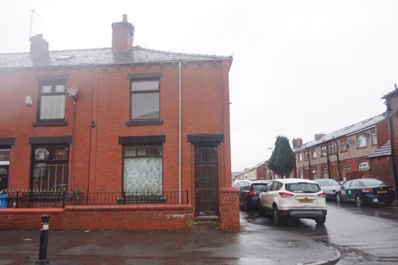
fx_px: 332
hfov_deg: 61.9
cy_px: 132
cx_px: 199
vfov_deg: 43.6
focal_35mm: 30
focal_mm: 20
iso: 100
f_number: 4
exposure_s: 1/60
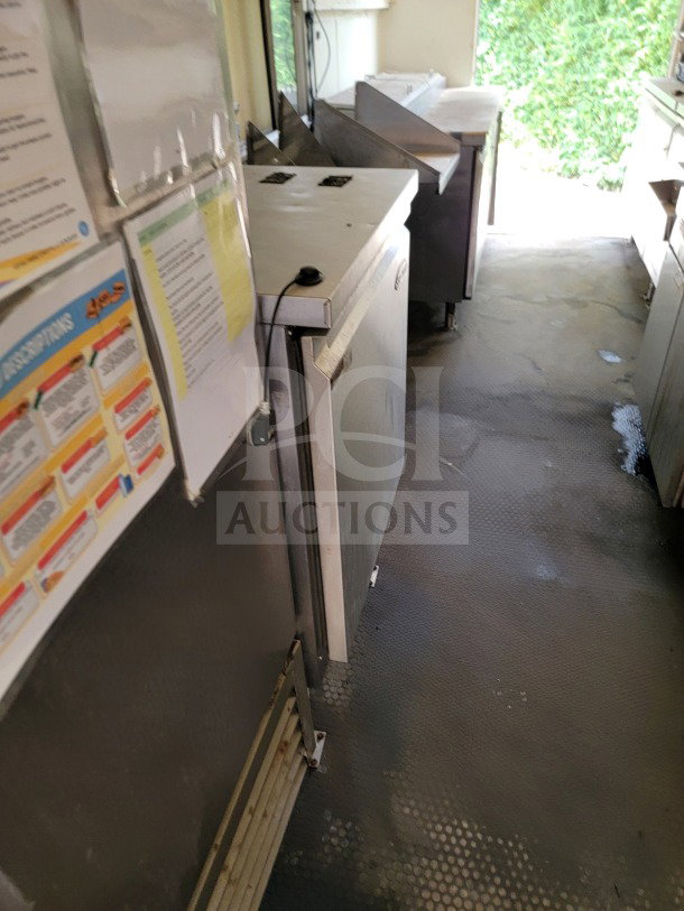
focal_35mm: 24
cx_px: 342
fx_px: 632
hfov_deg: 56.8
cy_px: 456
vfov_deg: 71.6
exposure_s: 1/120
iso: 160
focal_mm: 6.7
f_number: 1.8
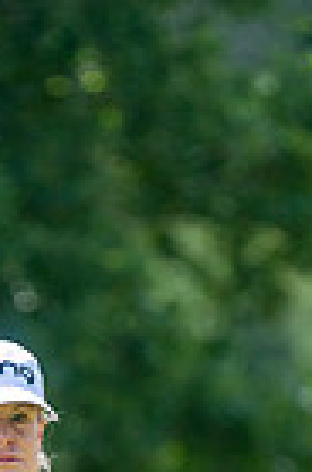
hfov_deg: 0.9
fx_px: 19074
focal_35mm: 1460
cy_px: 761
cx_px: -112
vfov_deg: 1.4
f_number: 5
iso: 320
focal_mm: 300
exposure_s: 1/1600
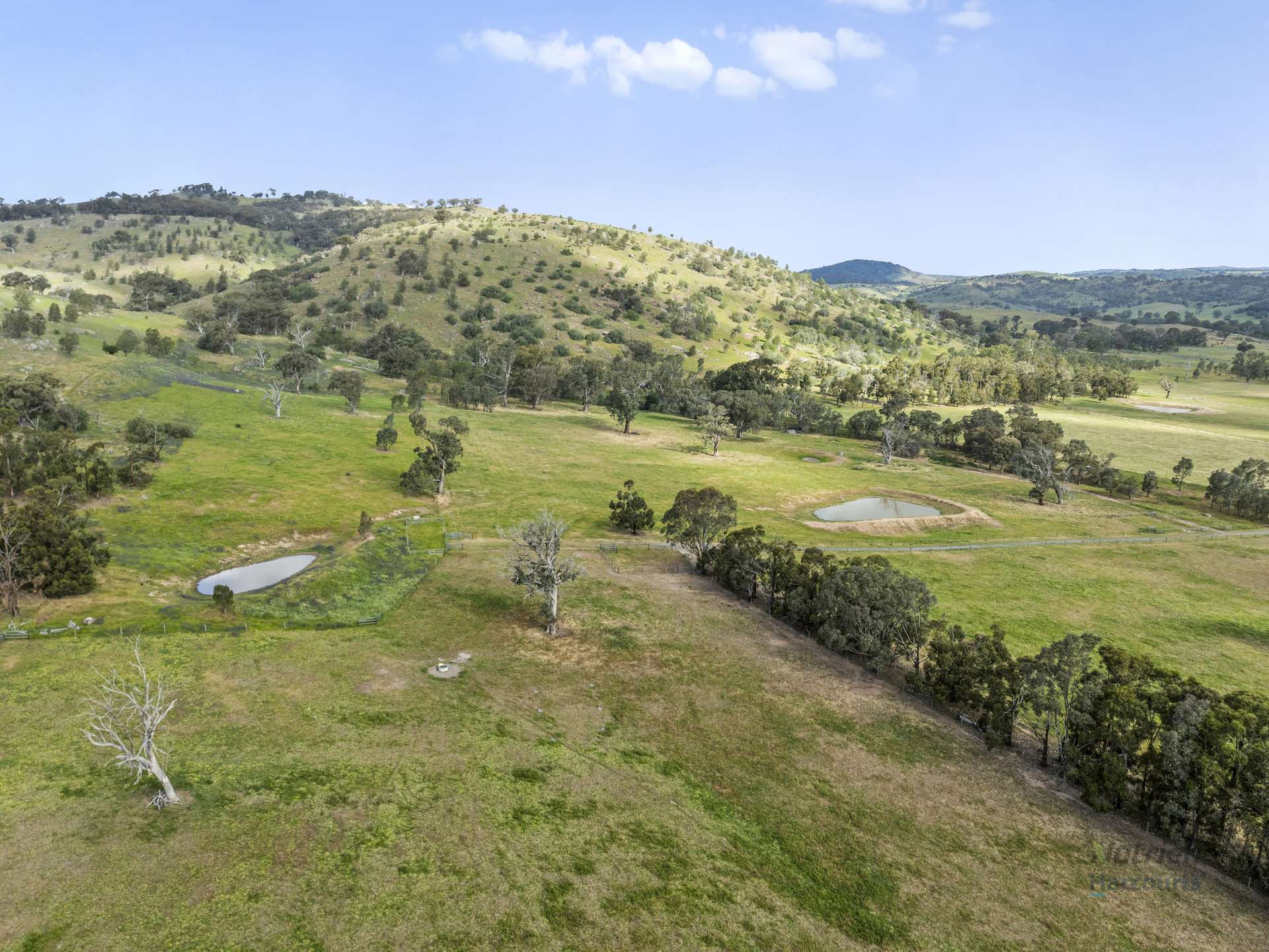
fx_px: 880
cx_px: 634
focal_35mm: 24
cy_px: 476
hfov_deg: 71.6
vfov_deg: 56.8
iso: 250
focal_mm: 12.29
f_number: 2.8
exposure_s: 1/1600
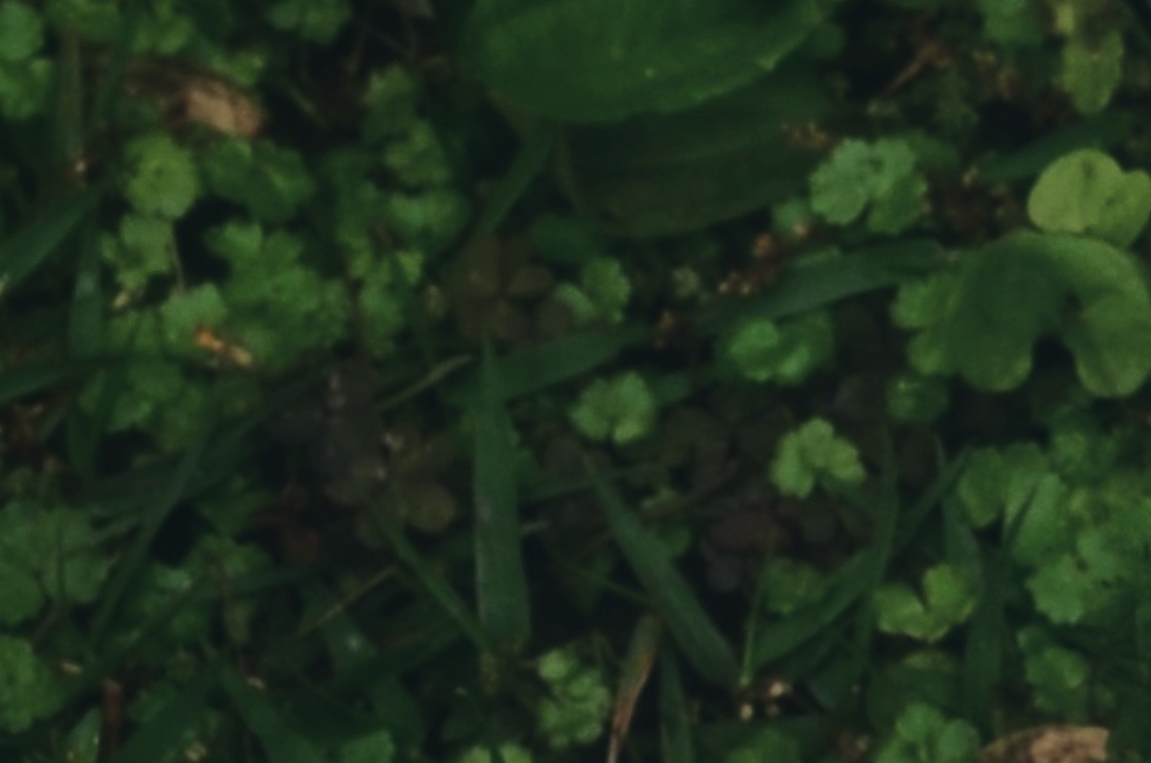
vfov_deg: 2.3
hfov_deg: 3.4
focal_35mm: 599
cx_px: 3427
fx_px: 19117
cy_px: 608
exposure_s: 1/250
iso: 160
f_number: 8
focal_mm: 50
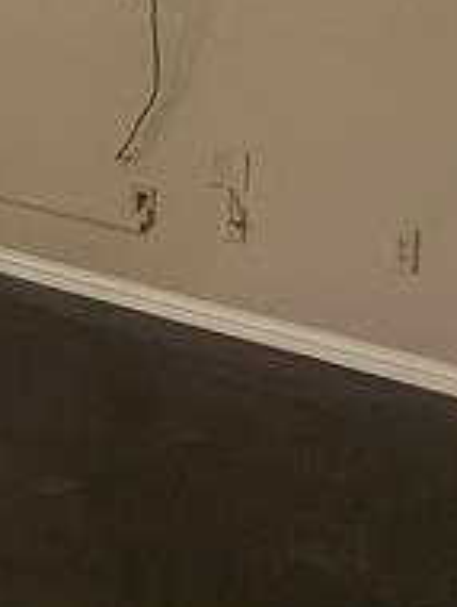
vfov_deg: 21.5
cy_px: -64
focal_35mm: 86
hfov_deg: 15.2
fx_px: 1510
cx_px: -326
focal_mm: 2.35
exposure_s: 1/111
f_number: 2.2
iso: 55
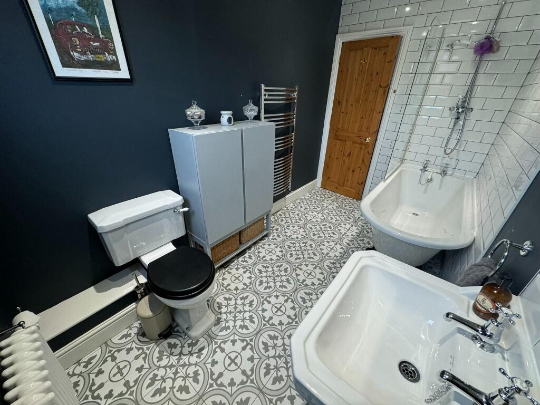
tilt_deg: -27.7
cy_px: 202
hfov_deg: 102.1
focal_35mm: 14
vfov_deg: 85.7
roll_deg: -1.3
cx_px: 270
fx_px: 218
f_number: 2.2
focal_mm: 2.22
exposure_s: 1/100
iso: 200
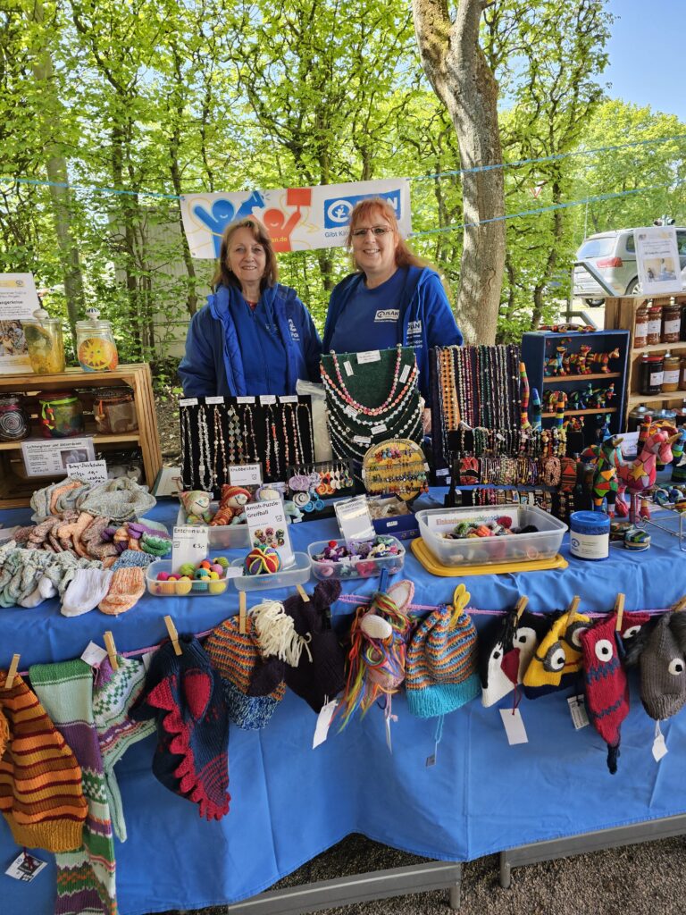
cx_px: 343
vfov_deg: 73.9
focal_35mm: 23
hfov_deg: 58.9
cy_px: 458
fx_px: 608
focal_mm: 6.3
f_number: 1.7
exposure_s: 1/190
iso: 100
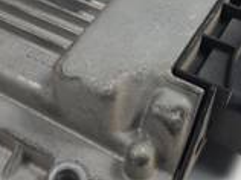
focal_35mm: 66
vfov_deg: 21.7
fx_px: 459
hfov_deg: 29.4
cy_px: 20
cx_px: 98
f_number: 2.4
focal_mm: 4.3
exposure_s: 1/134
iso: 50
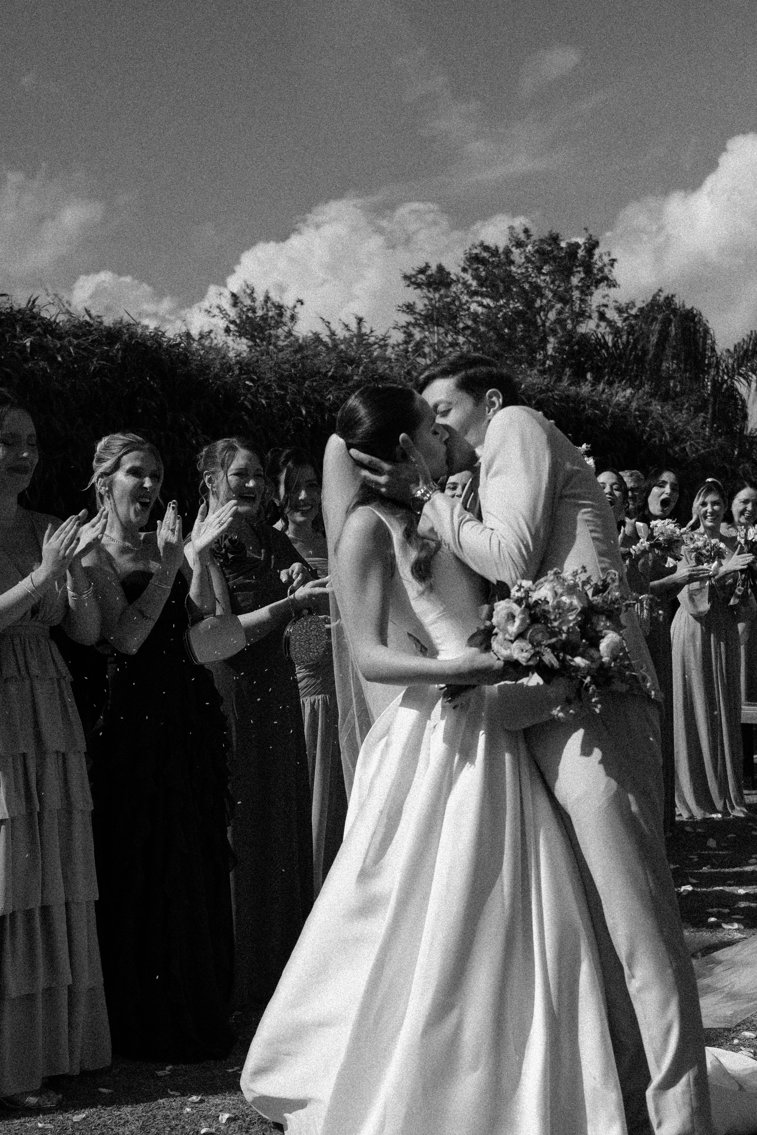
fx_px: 1750
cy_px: 568
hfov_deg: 24.4
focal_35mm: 56
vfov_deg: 35.9
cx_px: 378
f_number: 4
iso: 100
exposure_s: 1/4000
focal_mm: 37
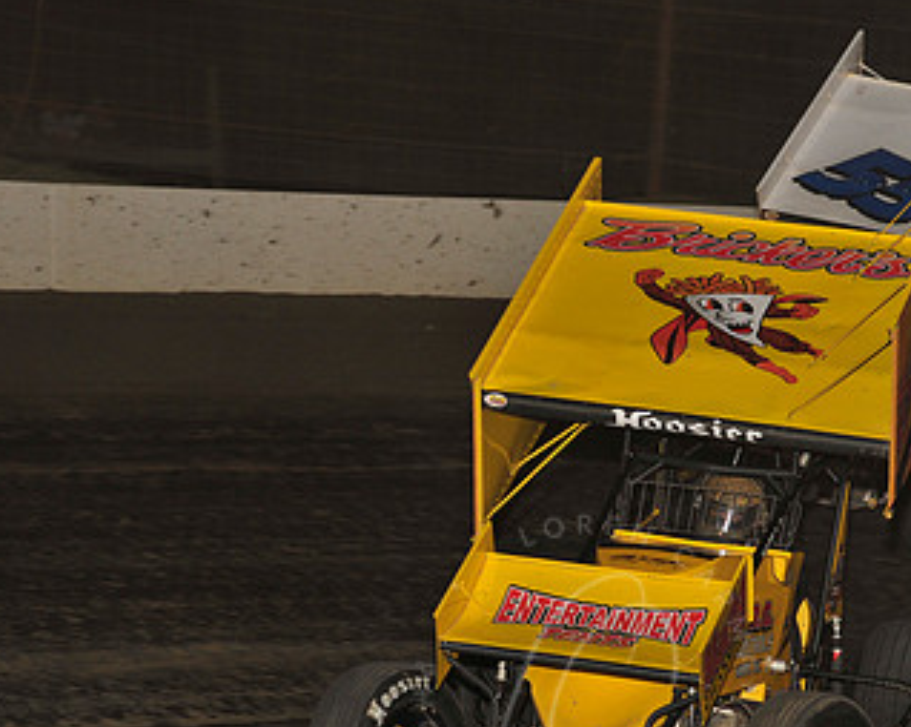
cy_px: 424
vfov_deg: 7.2
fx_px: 5766
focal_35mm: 214
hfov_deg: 9.0
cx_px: 584
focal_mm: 125
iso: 640
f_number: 6.3
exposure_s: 1/320
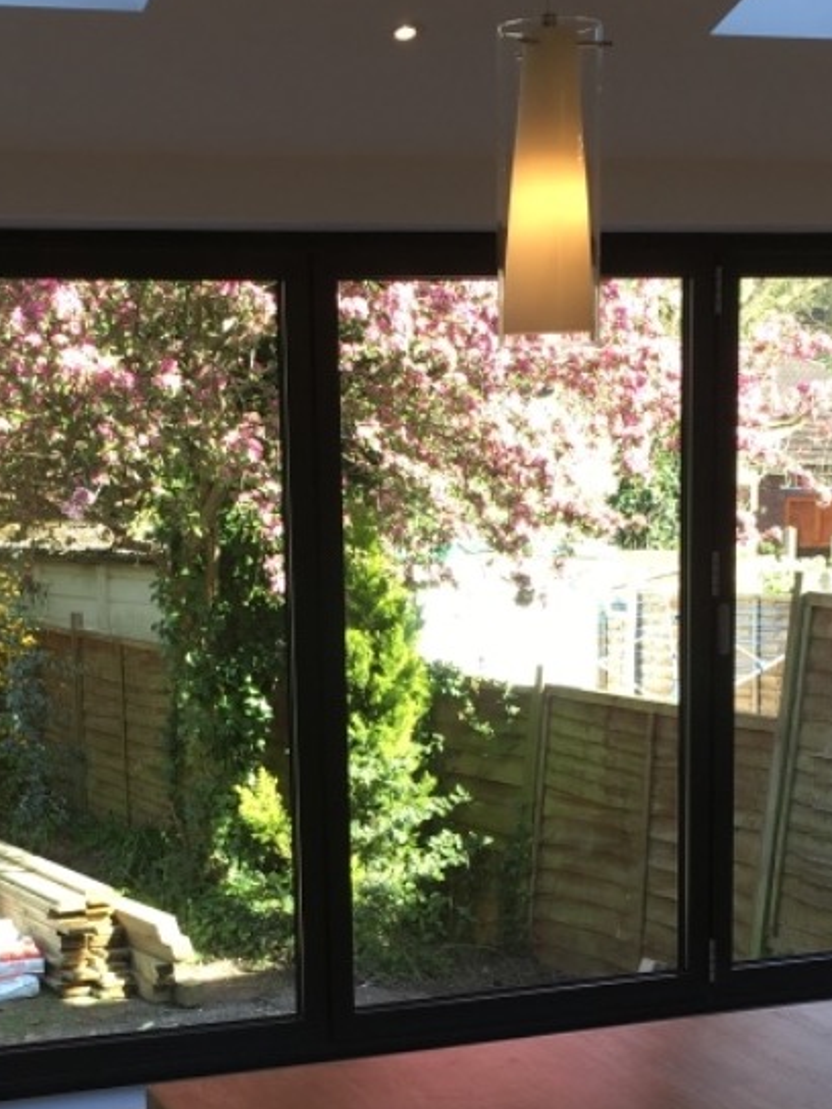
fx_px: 2051
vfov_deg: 29.9
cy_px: 807
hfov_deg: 22.9
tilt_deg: -10.0
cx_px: 328
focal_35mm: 64
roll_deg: +1.7
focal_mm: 4.15
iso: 25
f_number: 2.2
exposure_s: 1/102
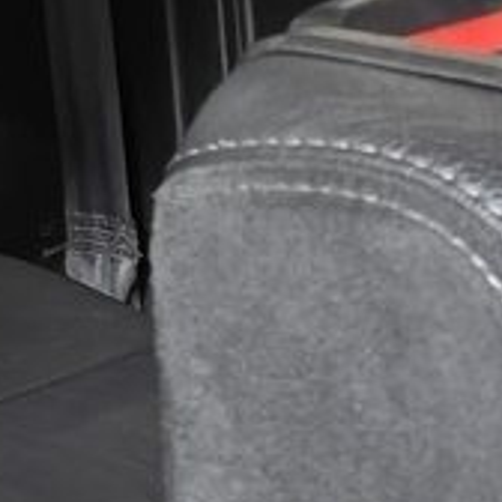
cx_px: -1001
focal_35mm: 182
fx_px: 2986
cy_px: -90
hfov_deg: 8.2
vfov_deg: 9.5
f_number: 1.8
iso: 320
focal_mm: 5.59
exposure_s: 1/20
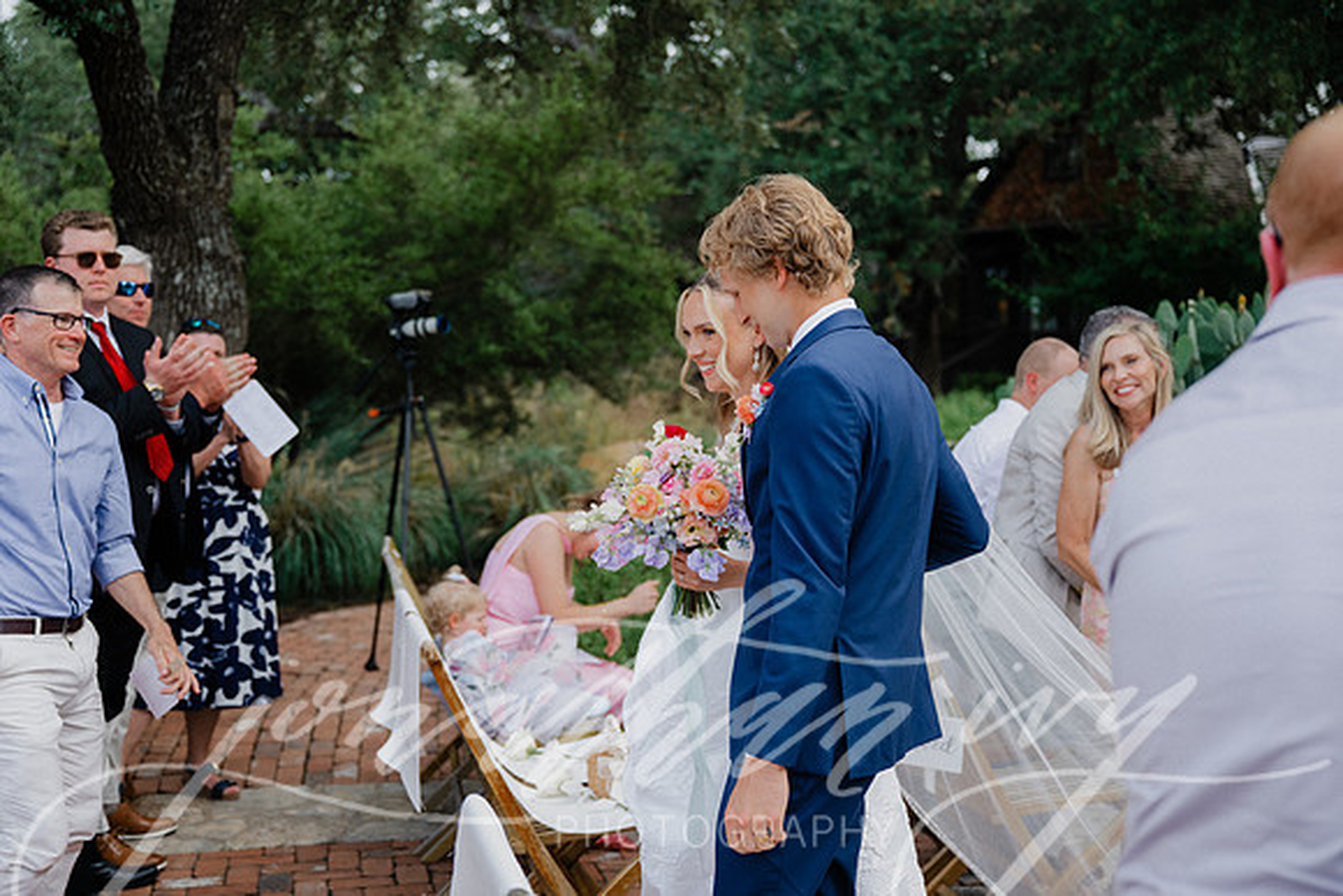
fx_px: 1642
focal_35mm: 44
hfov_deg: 44.5
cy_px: 448
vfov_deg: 30.5
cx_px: 672
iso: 200
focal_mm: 44
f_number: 2.8
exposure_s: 1/800
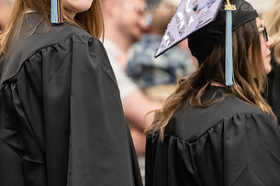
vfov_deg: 4.6
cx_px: 83
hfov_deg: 7.0
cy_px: 26
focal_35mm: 295
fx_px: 2293
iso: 3200
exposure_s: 1/200
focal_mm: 155
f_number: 3.2
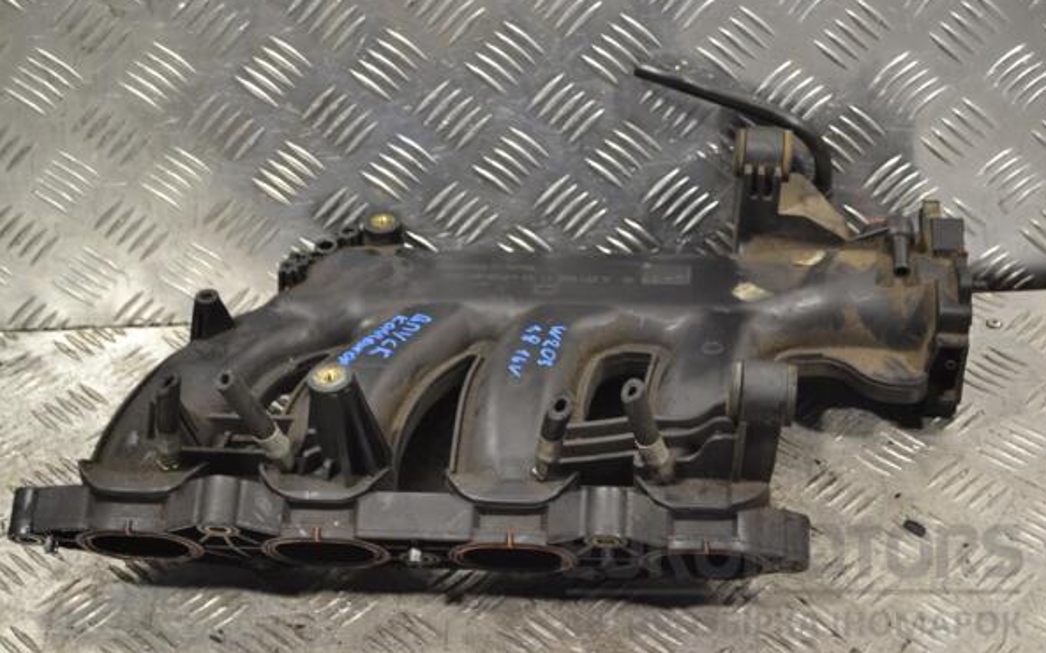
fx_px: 1852
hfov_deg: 31.5
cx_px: 527
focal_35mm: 65
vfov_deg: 20.0
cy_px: 316
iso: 560
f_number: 5.3
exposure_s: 1/60
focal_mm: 42
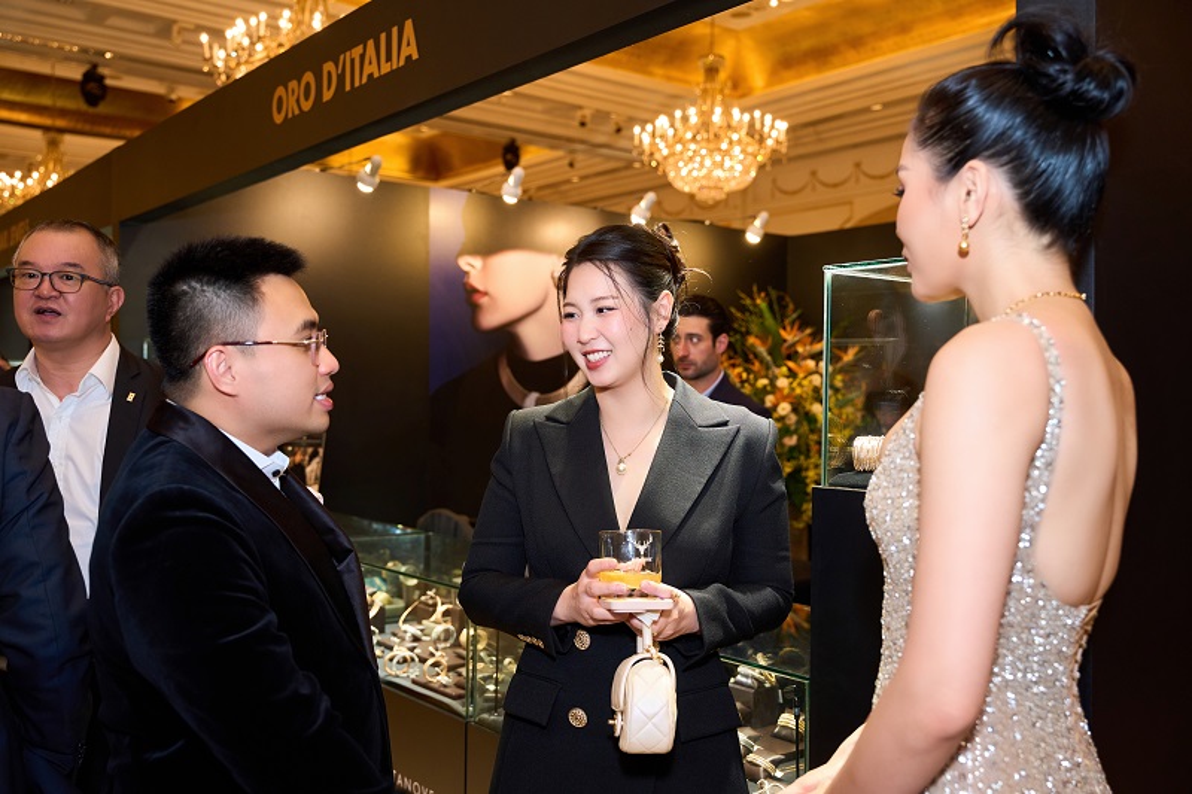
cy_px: 397
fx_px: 1112
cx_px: 596
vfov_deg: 39.3
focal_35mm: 34
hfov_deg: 56.4
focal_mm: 33.6
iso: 1600
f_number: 3.5
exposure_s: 1/160
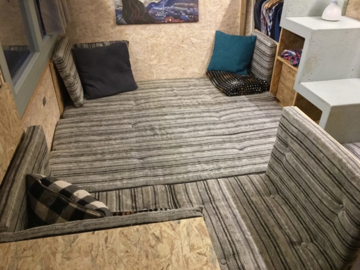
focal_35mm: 29
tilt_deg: -32.0
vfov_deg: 48.2
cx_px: 180
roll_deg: -0.5
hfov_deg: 61.7
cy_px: 135
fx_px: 302
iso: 200
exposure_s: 1/17
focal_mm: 4.15
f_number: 2.2
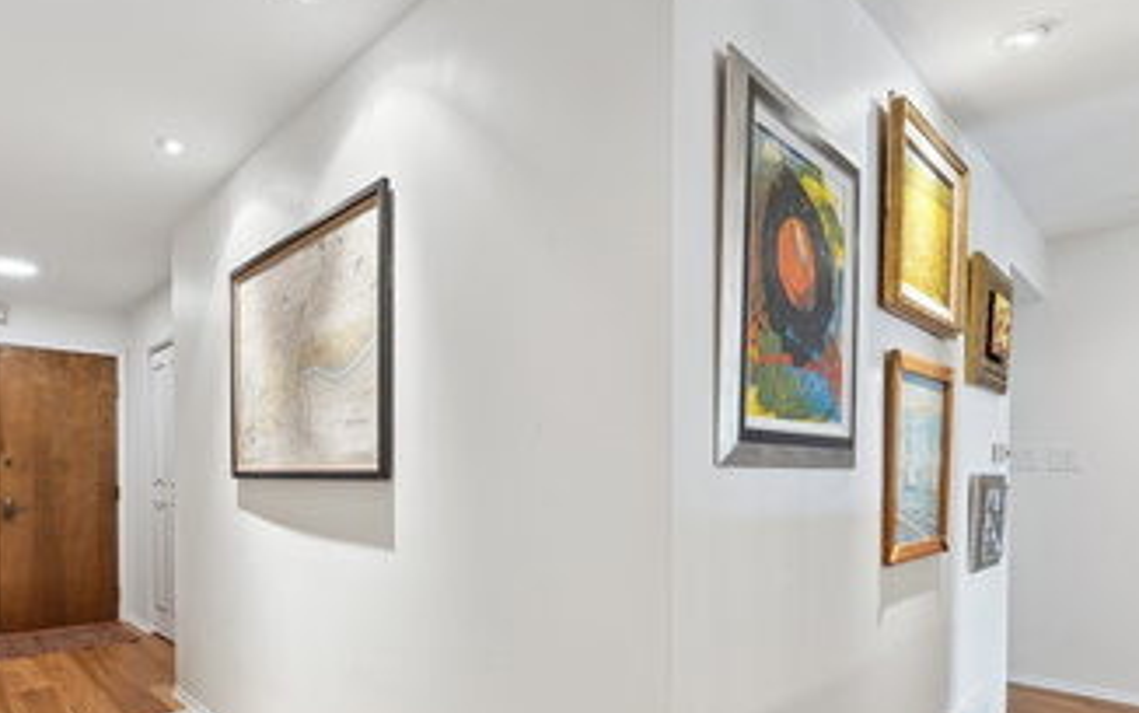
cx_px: 458
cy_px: 479
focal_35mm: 21
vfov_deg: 56.0
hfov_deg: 81.3
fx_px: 652
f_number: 9.5
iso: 200
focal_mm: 14
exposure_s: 1/3.33
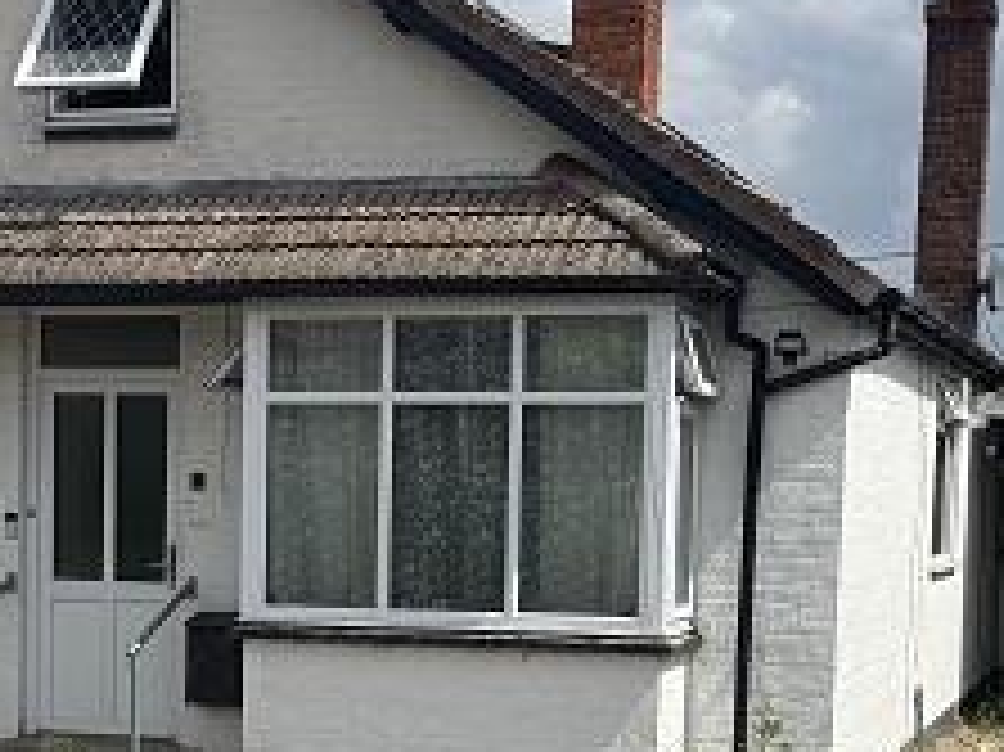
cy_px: 680
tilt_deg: -4.5
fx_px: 2493
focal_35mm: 86
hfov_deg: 22.6
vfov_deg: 16.9
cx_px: 270
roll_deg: +0.2
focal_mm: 6.76
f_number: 1.78
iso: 80
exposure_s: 1/5814
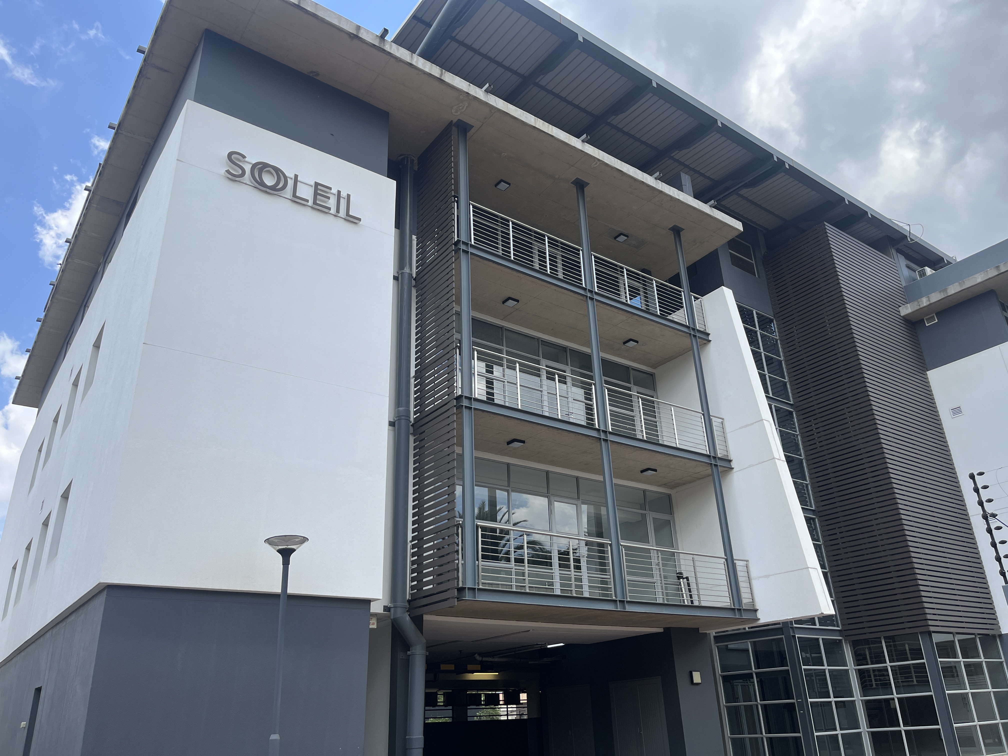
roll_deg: +2.4
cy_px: 378
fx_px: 757
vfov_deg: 53.1
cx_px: 504
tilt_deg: +25.6
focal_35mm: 26
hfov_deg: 67.3
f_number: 1.6
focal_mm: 5.1
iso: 50
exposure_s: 1/1923
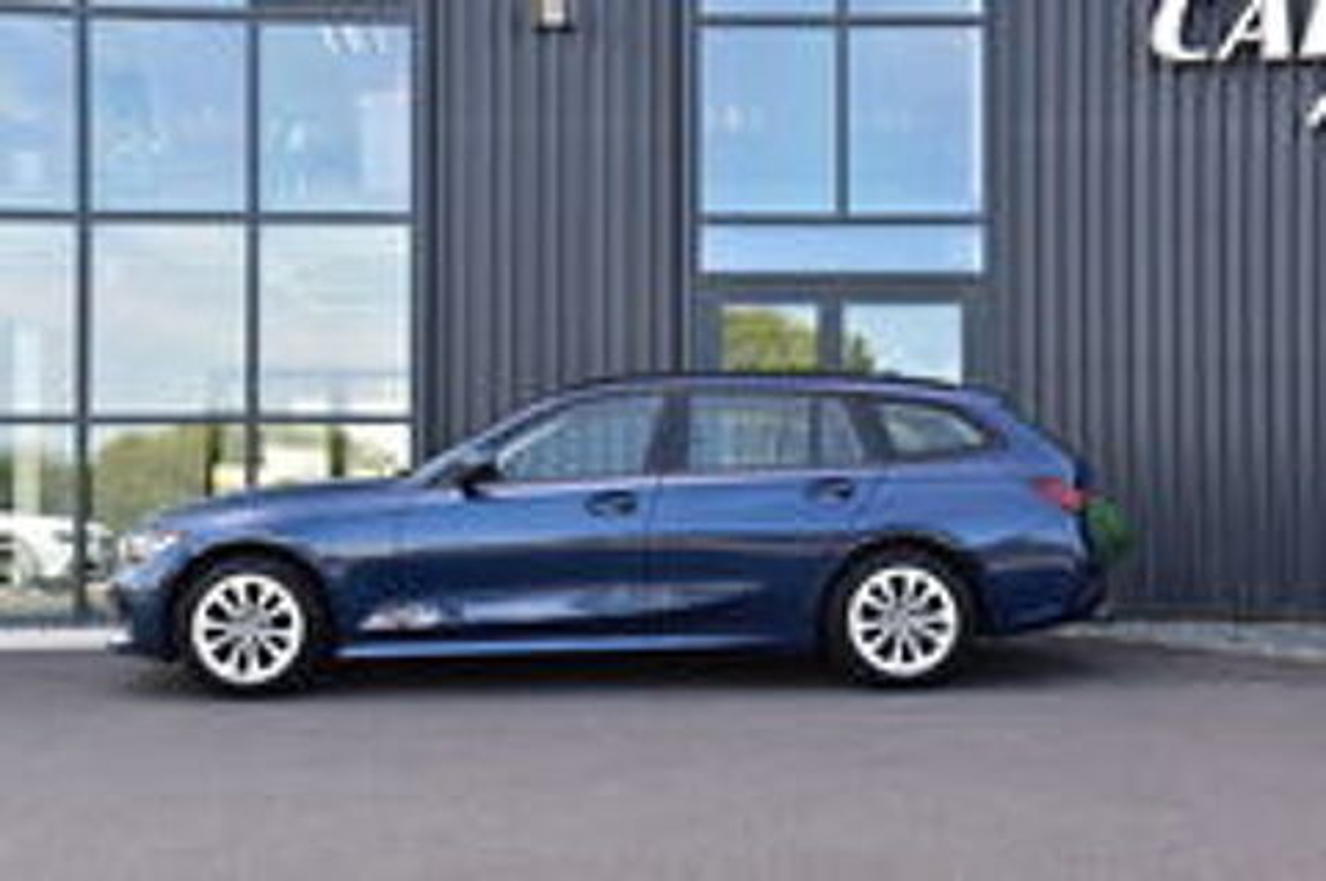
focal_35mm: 39
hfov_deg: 49.6
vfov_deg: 34.1
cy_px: 440
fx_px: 1435
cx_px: 663
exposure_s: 1/100
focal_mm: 26
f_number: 9
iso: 400
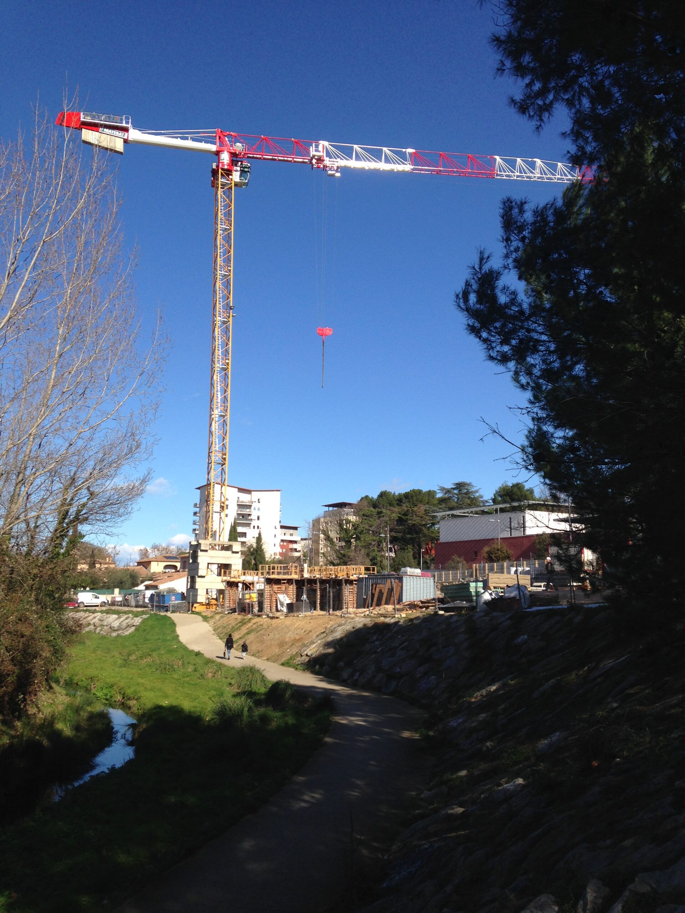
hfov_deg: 42.9
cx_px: 342
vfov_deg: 55.4
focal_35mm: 33
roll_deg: -0.8
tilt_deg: +11.2
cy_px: 456
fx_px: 871
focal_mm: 4.12
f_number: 2.4
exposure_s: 1/2008
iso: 50
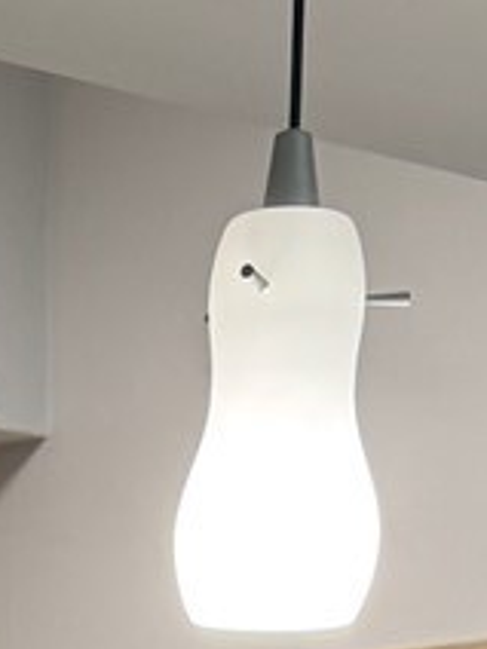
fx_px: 3395
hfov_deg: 8.0
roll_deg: +0.3
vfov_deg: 9.2
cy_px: 1803
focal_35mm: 181
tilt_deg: -12.1
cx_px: -263
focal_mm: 6.76
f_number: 1.78
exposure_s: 1/60
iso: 100
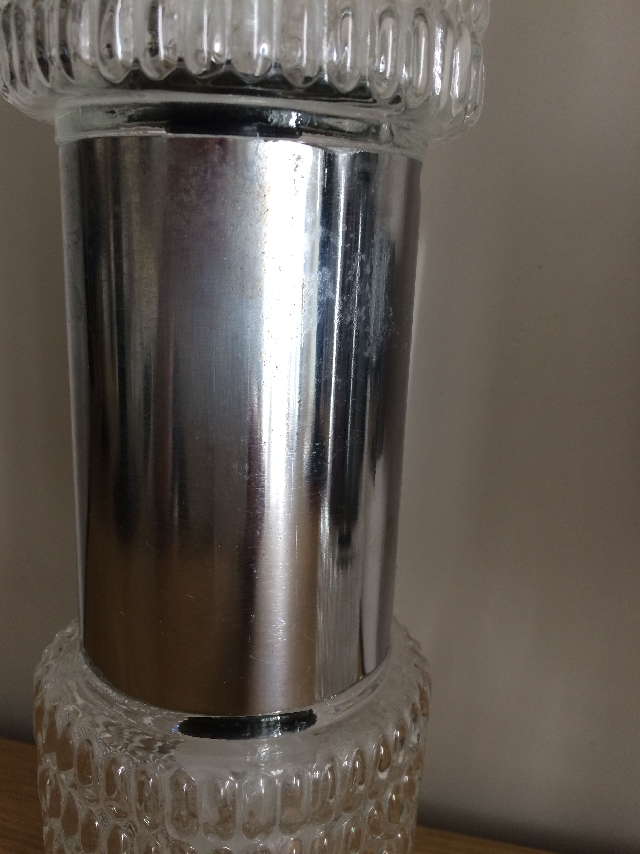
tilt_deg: -15.2
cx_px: 320
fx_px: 715
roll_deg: -2.1
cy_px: 427
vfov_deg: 61.7
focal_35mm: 29
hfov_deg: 48.2
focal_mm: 4.15
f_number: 2.2
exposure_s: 1/33
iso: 160
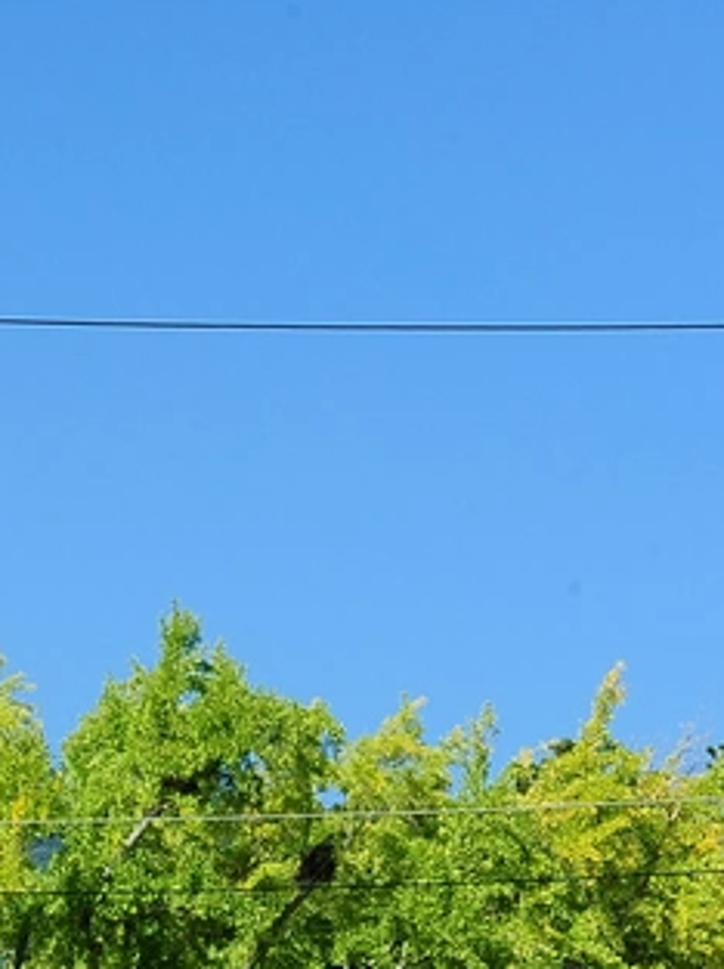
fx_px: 6176
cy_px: 1220
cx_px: -1101
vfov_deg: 8.8
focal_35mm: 221
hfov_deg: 6.4
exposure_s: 1/30
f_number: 22
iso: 200
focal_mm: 60
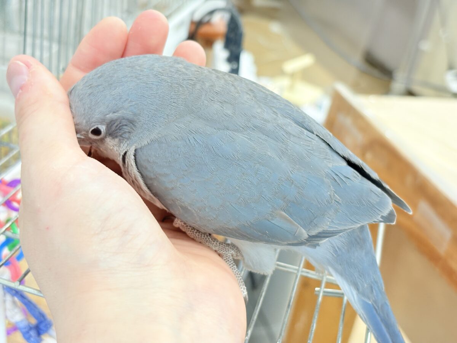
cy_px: 172
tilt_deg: -27.1
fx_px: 687
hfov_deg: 36.8
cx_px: 228
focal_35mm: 52
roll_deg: -10.0
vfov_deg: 28.0
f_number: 1.6
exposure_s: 1/50
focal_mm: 5.96
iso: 100
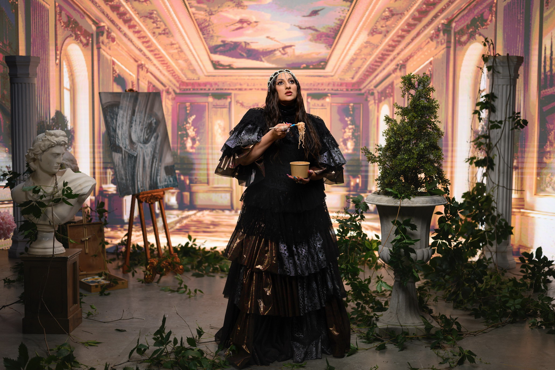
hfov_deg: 39.6
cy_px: 185
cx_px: 278
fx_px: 771
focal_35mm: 50
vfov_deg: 27.0
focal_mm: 50
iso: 200
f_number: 1.8
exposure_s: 1/125
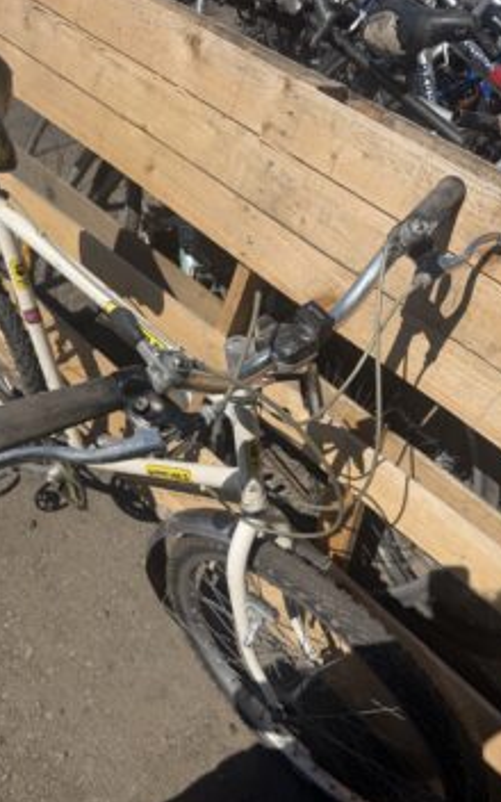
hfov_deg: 47.5
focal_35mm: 26
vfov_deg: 70.4
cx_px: 221
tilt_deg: -54.2
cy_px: 401
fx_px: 568
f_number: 1.78
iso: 80
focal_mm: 6.76
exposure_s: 1/7353
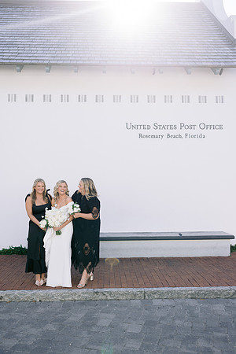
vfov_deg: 54.4
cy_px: 177
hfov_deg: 37.9
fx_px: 344
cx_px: 118
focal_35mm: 35
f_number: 2.8
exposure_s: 1/500
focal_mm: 35
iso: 80
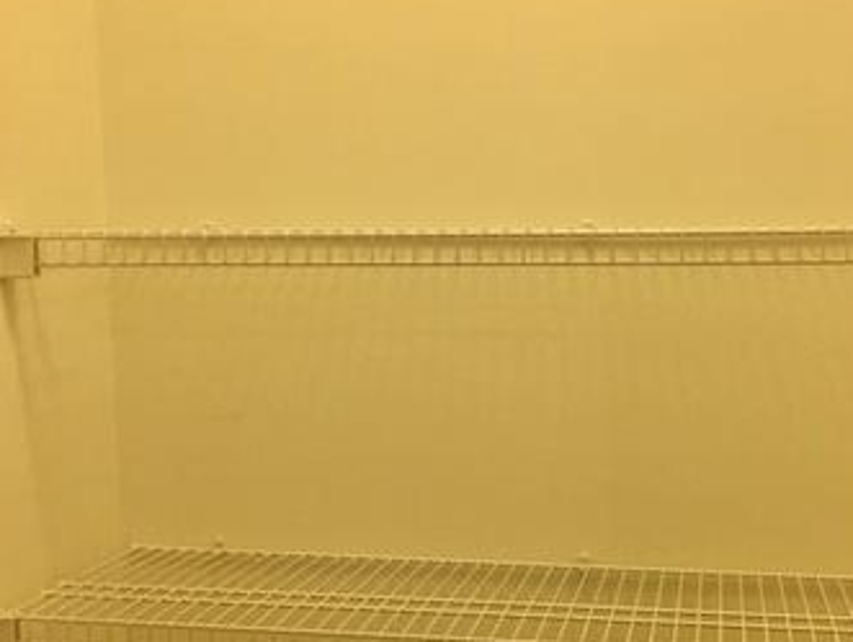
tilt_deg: -7.8
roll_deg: -1.2
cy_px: 464
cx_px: 474
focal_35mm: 56
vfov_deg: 25.9
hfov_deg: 34.3
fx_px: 1381
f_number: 2.2
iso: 25
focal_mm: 4.15
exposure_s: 1/15
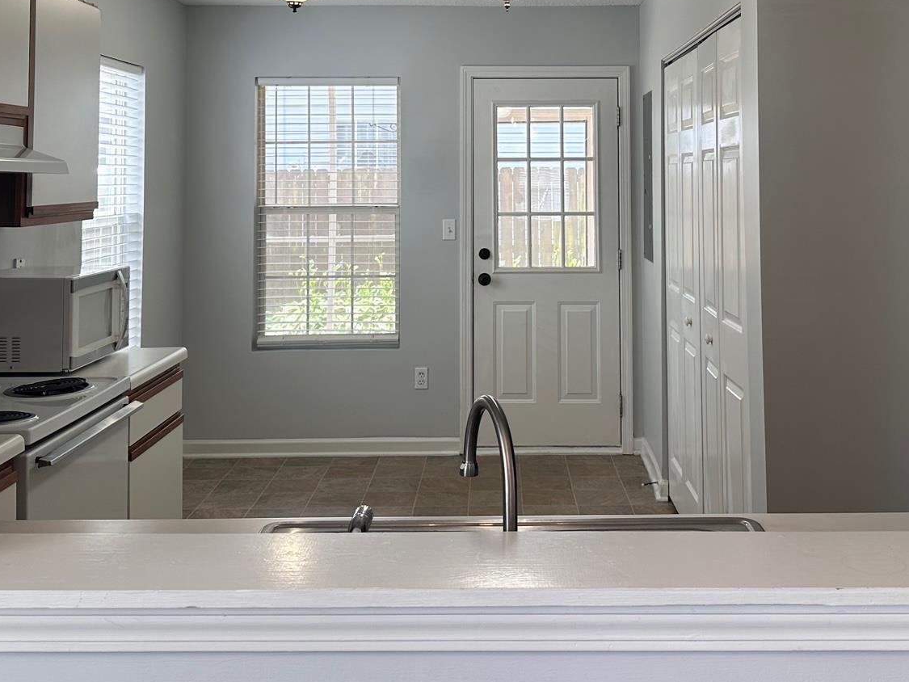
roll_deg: -0.1
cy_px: 134
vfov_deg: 32.7
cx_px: 499
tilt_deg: +1.3
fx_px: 1129
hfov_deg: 43.8
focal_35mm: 43
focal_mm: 6.86
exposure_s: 1/120
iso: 100
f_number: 1.78
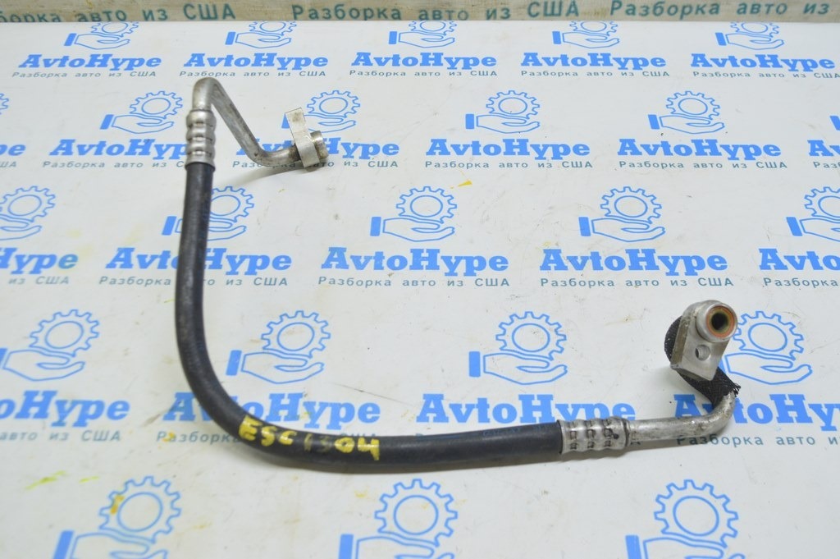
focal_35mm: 38
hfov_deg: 51.3
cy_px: 280
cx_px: 420
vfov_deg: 35.4
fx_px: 874
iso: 400
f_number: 5.6
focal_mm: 25
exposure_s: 1/20
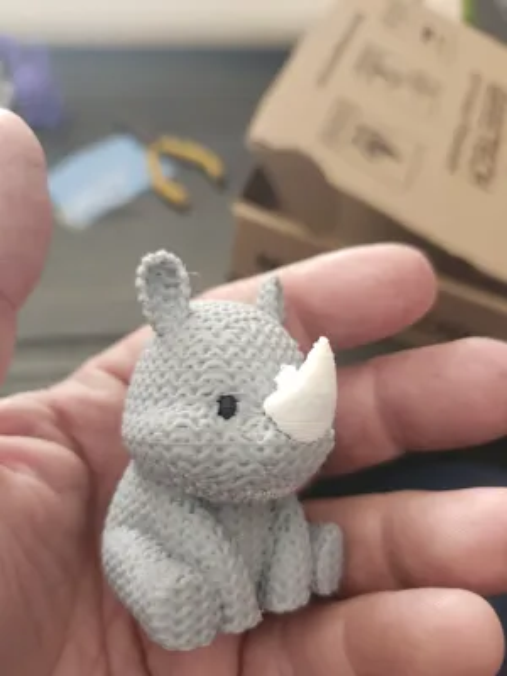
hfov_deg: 58.9
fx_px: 449
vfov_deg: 73.9
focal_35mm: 23
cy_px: 338
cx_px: 254
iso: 800
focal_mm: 5.54
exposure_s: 1/120
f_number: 1.8
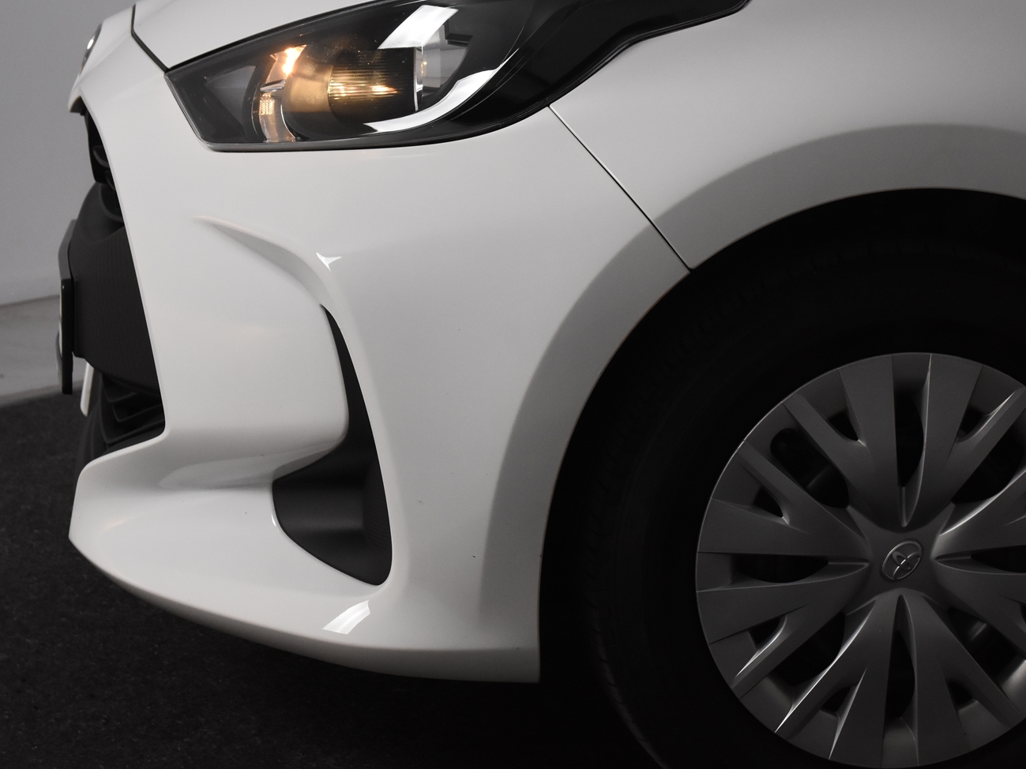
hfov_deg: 24.0
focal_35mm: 81
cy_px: 349
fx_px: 2401
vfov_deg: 18.2
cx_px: 667
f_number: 6.3
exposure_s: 1/160
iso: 1600
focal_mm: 38
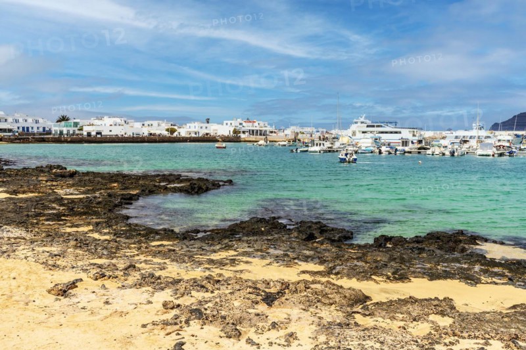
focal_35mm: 37
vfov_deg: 35.9
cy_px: 175
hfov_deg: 51.9
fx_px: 540
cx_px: 263
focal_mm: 37
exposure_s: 1/320
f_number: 11
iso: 100
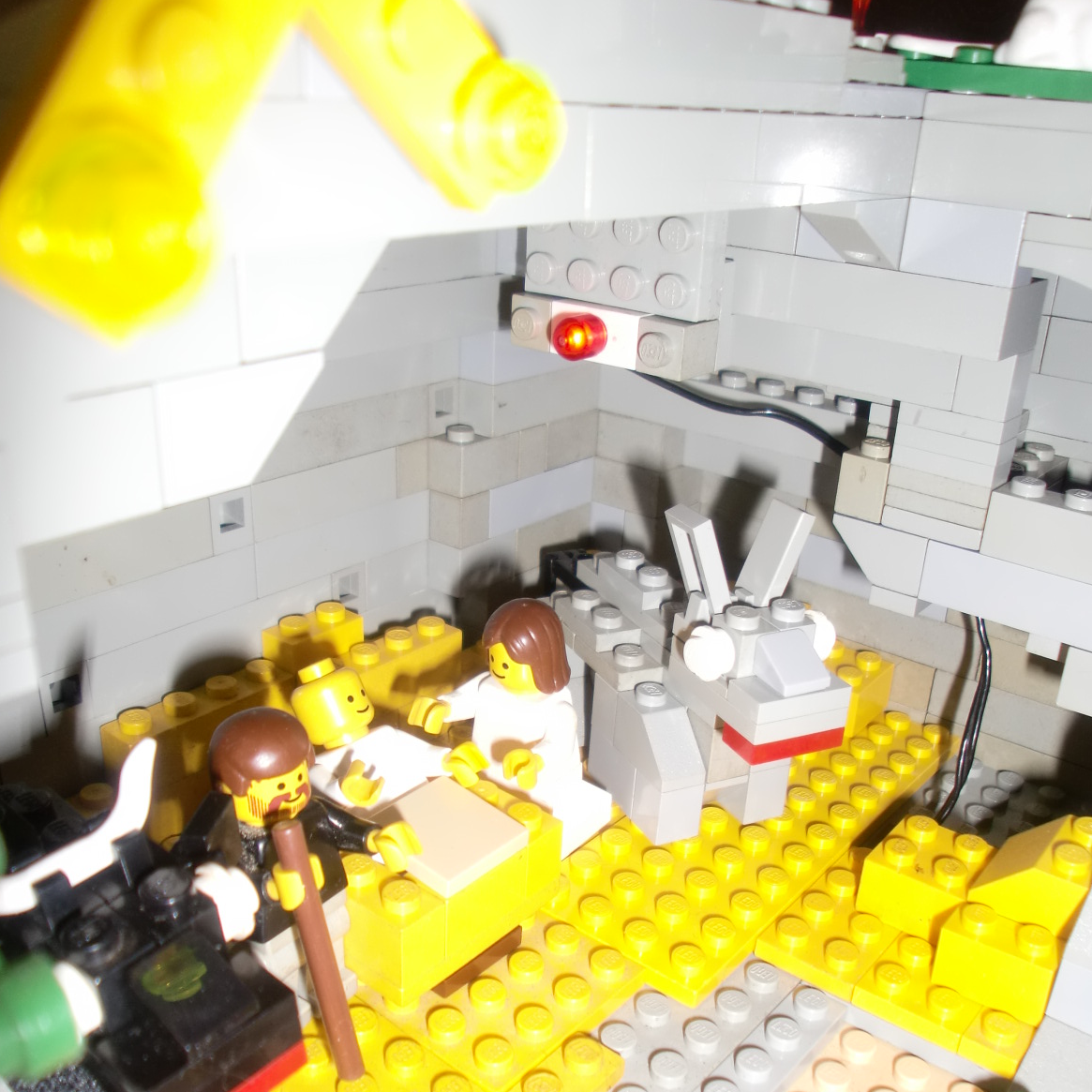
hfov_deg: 48.4
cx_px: 556
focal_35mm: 34
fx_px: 1213
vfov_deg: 48.0
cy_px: 686
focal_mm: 4.65
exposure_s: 1/60
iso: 64
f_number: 2.6
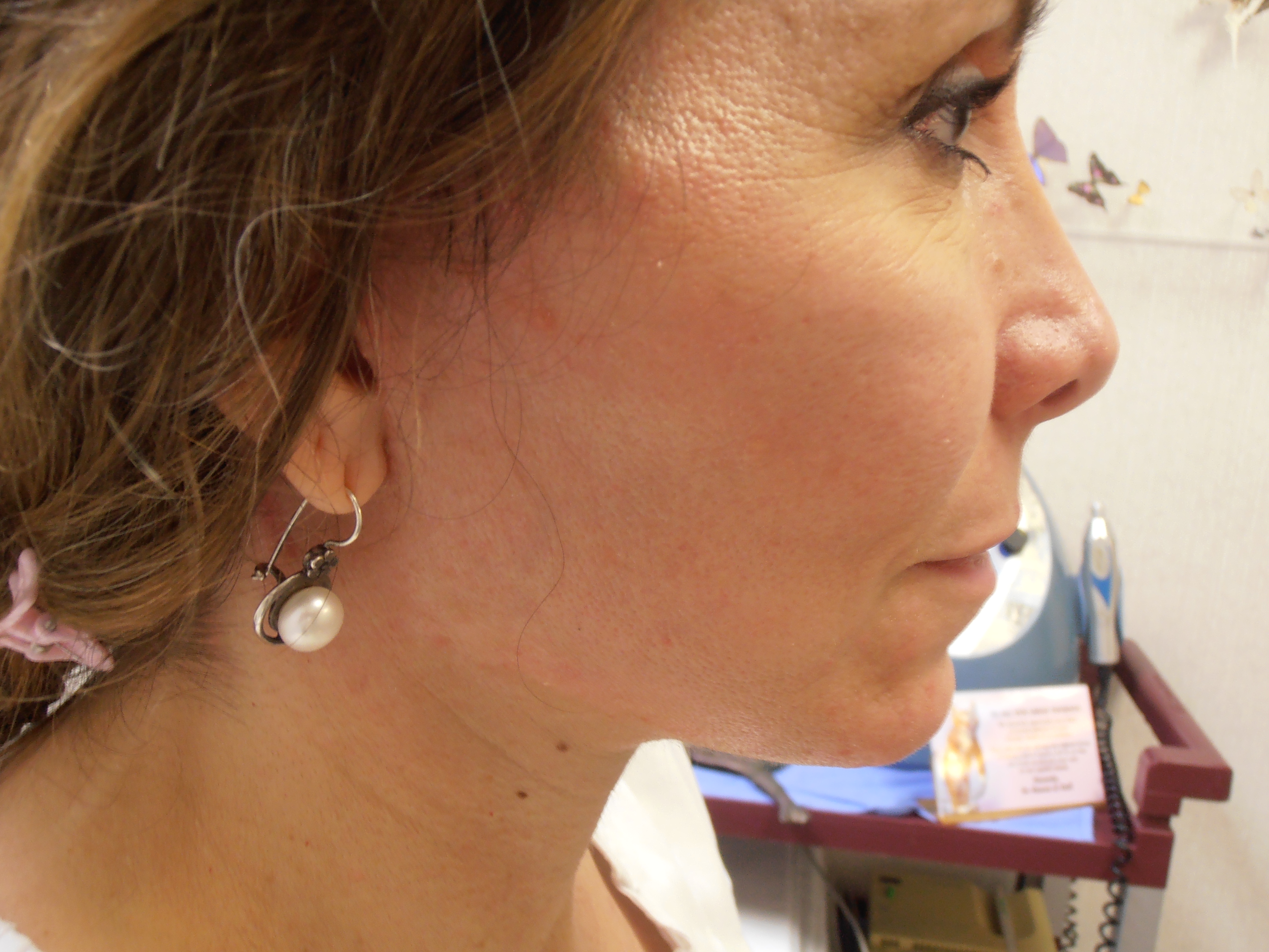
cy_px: 476
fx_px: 1356
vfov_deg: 38.7
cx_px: 634
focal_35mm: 37
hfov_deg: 50.1
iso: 125
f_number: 3.9
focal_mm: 6.61
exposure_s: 1/3
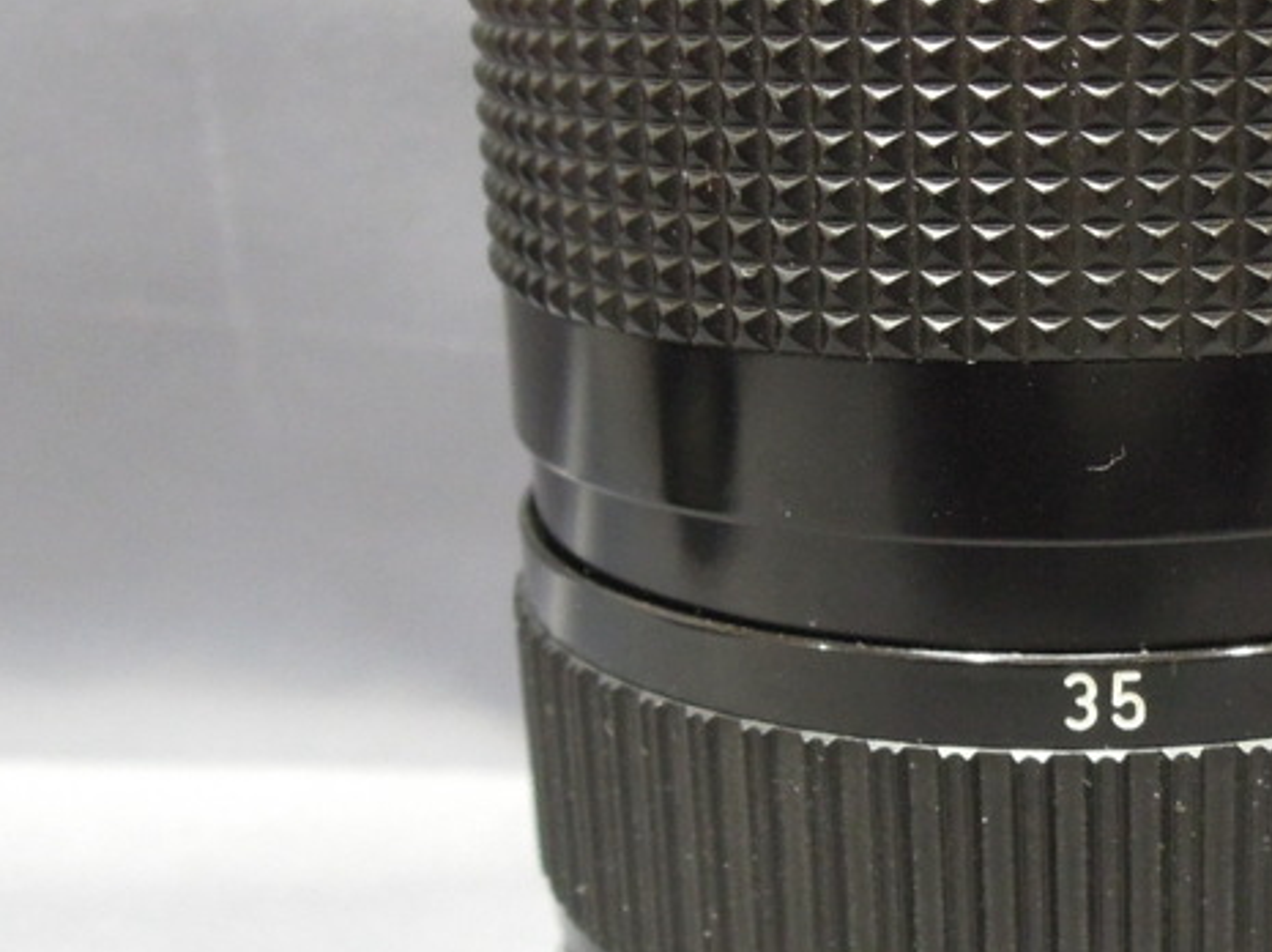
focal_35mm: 62
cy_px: 435
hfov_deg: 30.6
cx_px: 979
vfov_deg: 23.6
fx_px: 2276
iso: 400
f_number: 2.8
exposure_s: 1/15
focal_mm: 4.3
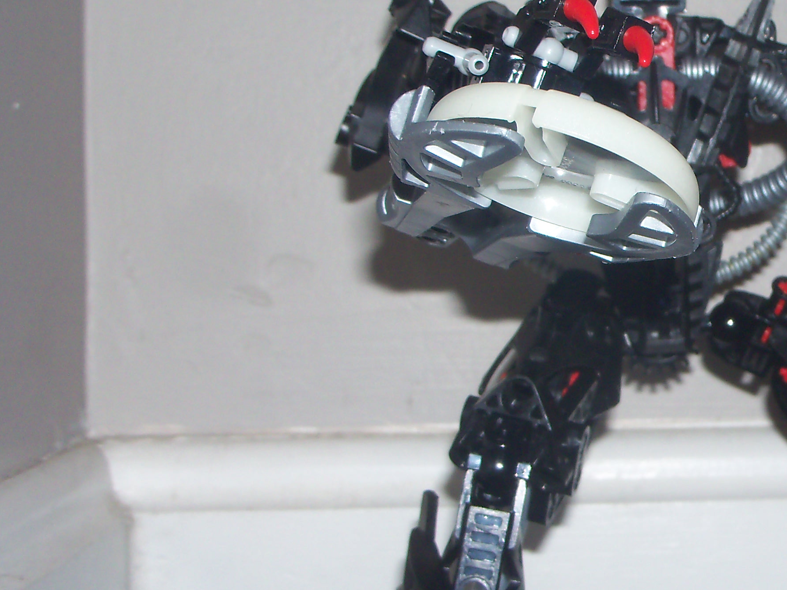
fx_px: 1773
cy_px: 346
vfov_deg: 18.9
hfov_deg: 24.0
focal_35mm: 78
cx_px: 767
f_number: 3
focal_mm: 6.3
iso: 64
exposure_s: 1/30
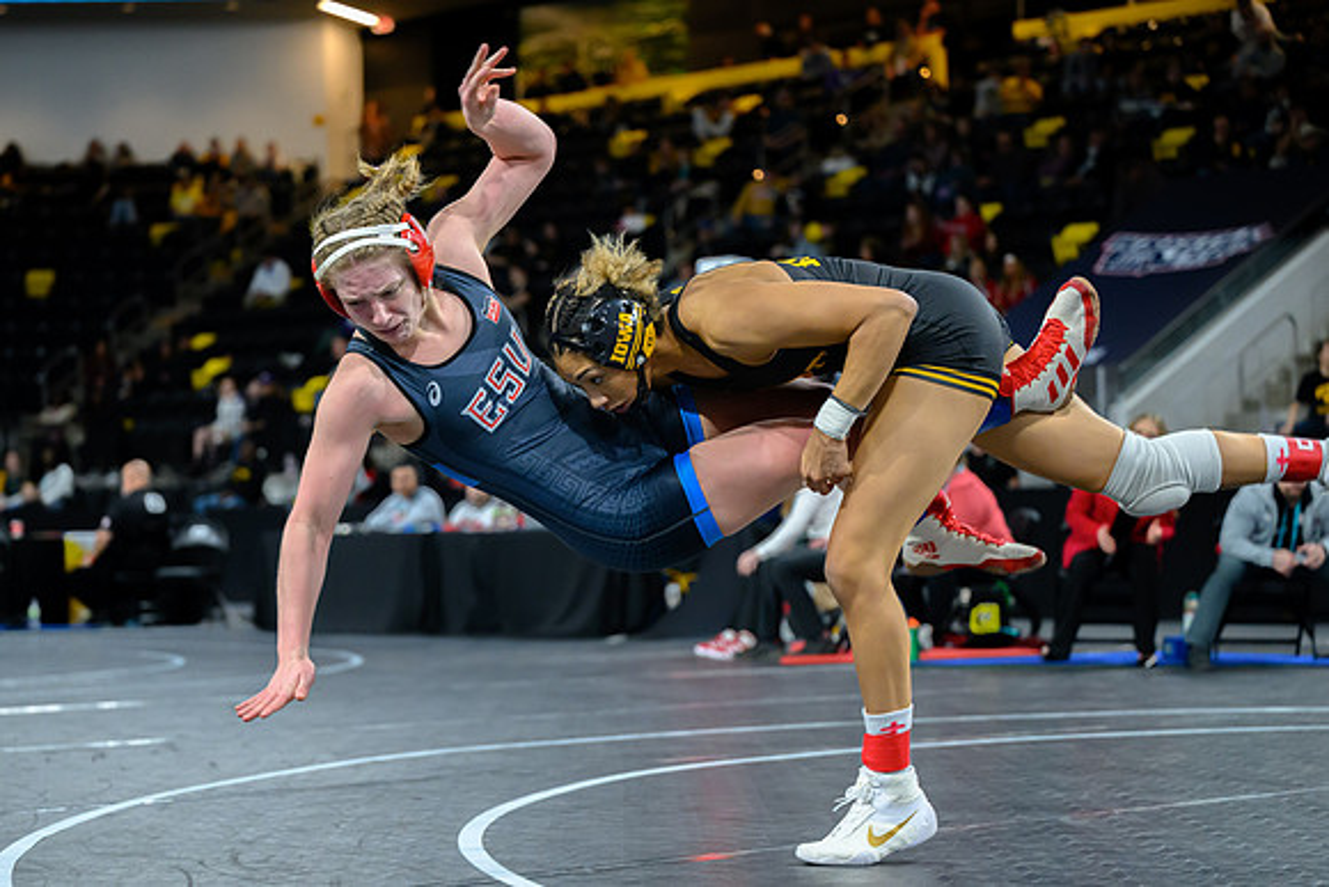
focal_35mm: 82
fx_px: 3035
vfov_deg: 16.6
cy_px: 459
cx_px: 565
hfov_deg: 24.7
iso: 4000
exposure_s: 1/800
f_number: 2.8
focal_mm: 70
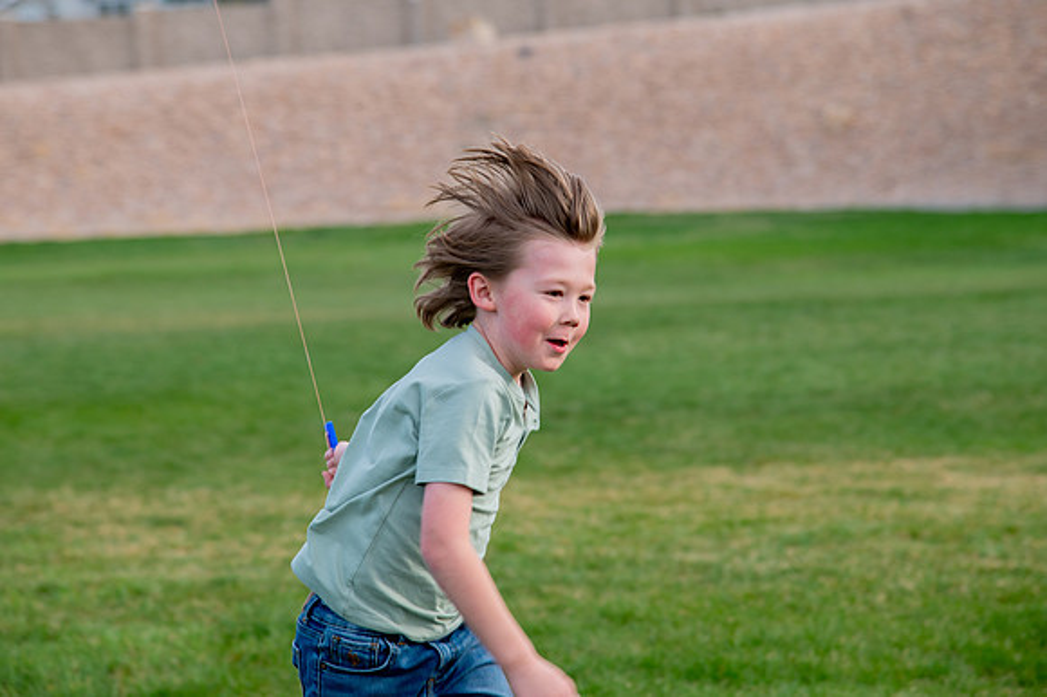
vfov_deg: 10.6
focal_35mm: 129
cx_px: 524
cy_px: 287
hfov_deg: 15.9
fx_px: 3760
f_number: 5
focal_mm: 110
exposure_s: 1/400
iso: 200
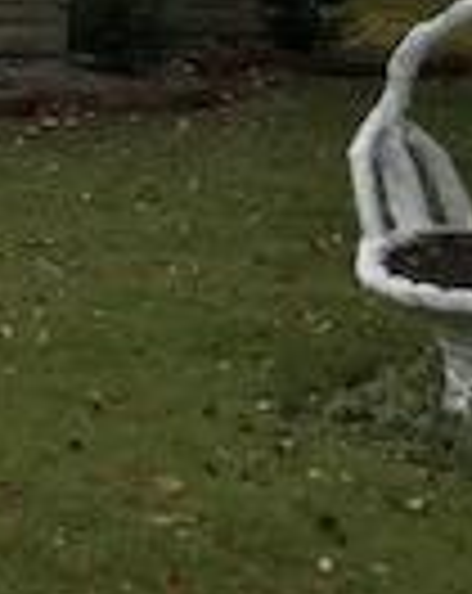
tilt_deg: +0.5
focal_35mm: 133
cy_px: -94
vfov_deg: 14.1
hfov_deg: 10.2
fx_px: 2331
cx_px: -625
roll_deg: -1.6
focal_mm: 3.99
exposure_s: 1/720
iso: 20
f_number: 1.8
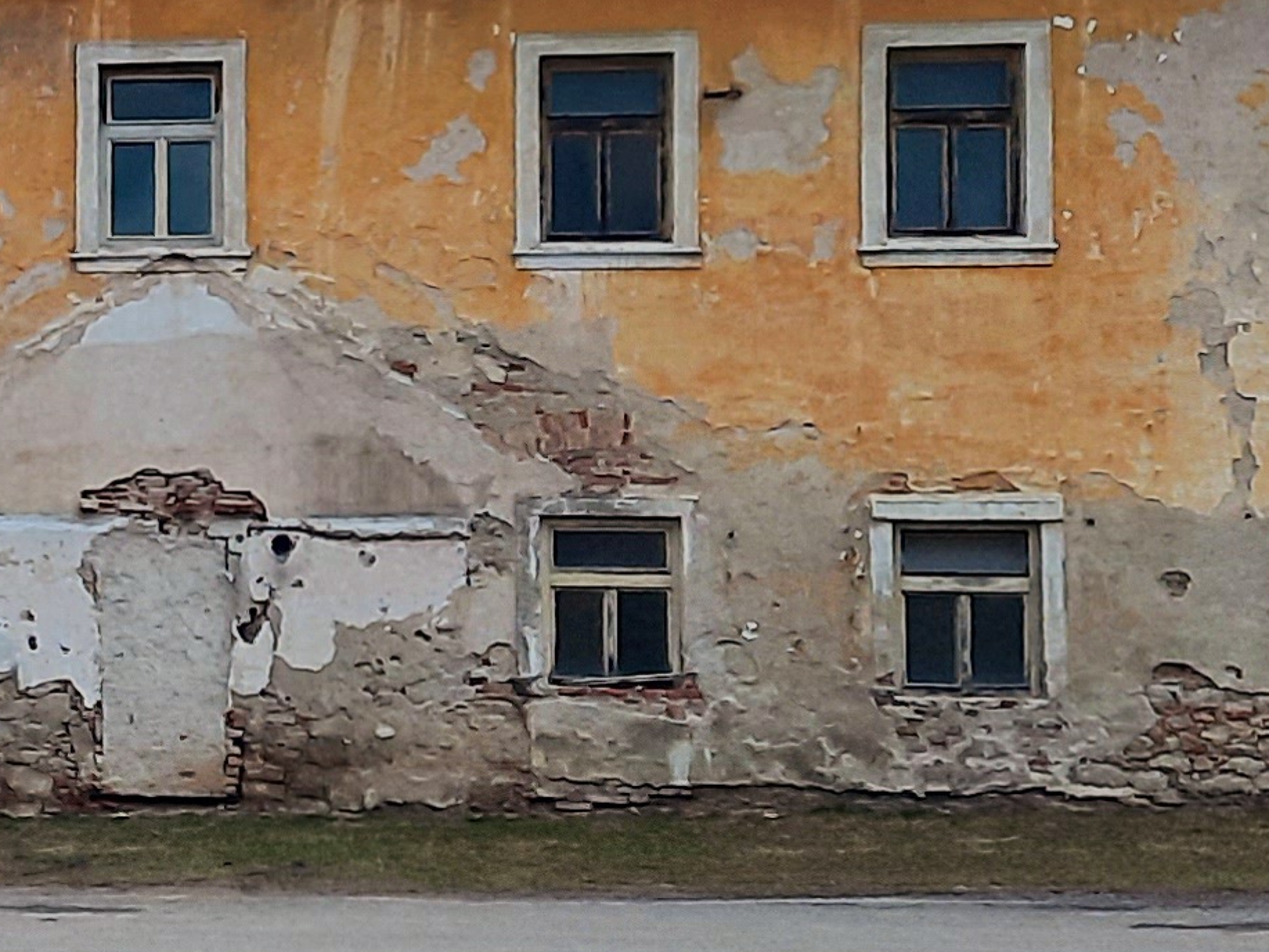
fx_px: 3996
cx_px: -793
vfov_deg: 13.6
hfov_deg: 16.1
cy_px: 346
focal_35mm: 109
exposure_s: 1/50
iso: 64
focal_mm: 4.6
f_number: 2
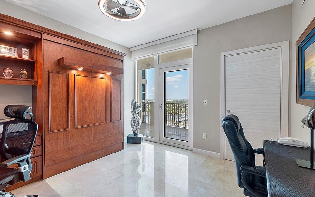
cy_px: 100
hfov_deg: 97.8
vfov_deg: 71.2
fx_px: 137
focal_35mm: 16
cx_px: 151
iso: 160
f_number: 11
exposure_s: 1/5
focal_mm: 10
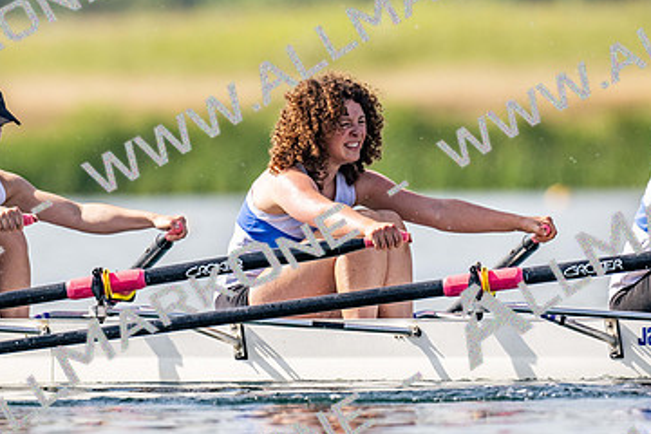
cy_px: 198
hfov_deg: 2.1
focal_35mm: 967
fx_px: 17485
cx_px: 306
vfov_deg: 1.4
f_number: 5.6
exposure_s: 1/2500
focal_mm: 600
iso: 320
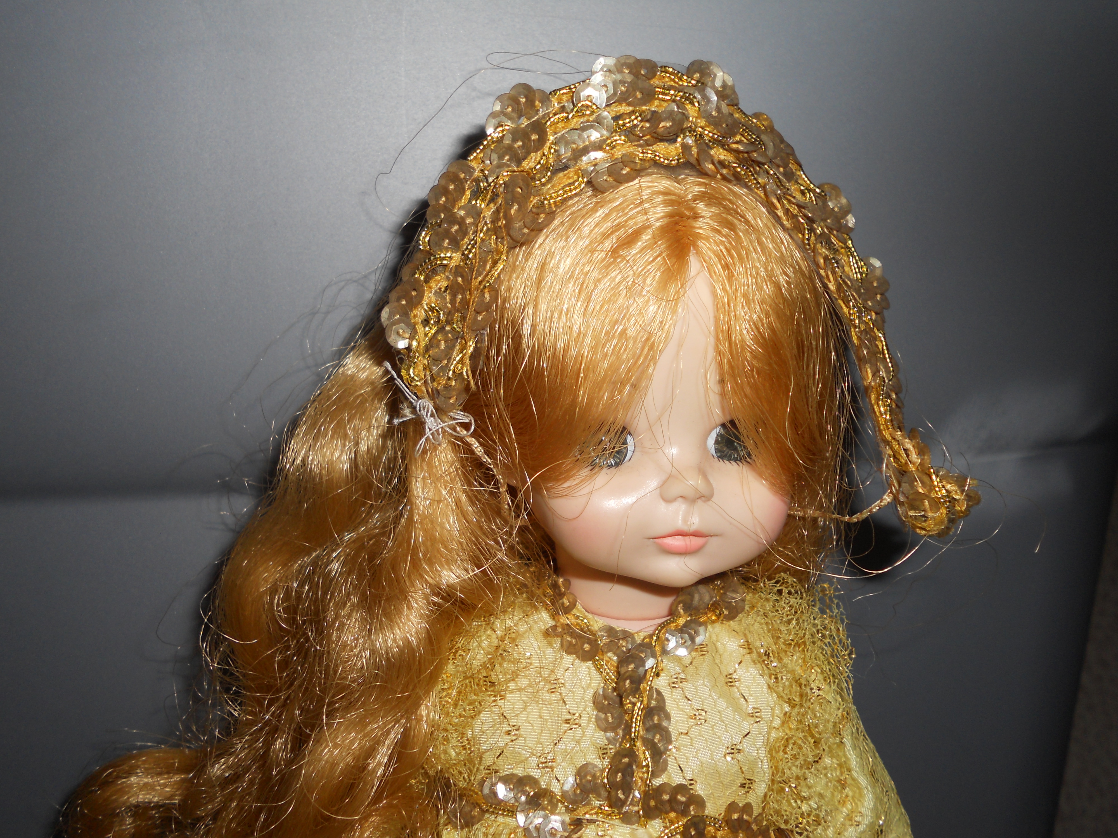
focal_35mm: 32
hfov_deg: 56.8
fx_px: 1034
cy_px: 419
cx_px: 559
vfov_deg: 44.2
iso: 80
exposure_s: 1/25
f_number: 8.8
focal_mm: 5.8
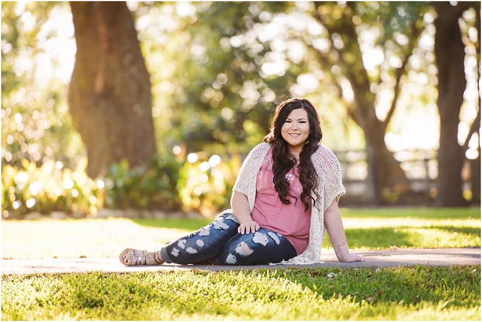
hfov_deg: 10.3
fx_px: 2679
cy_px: 161
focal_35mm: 200
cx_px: 241
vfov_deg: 6.9
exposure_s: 1/320
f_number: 2.8
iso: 400
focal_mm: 200
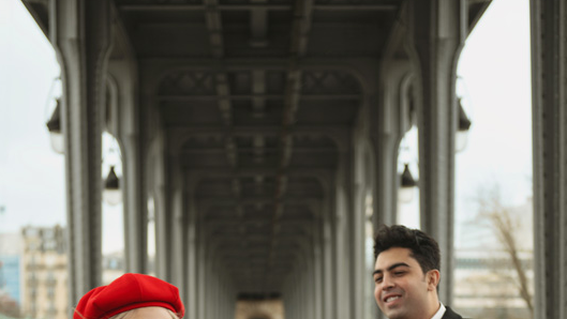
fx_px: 1143
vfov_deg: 15.3
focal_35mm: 76
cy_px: 395
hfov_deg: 27.9
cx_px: 284
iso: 200
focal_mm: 48
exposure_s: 1/320
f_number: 2.8
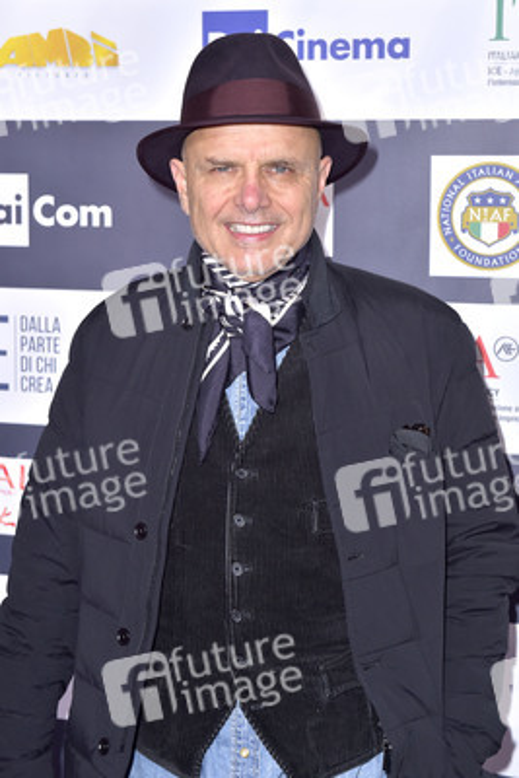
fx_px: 1426
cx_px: 260
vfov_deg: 30.5
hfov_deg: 20.6
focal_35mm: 66
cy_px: 389
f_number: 6.3
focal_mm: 66
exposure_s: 1/320
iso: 500
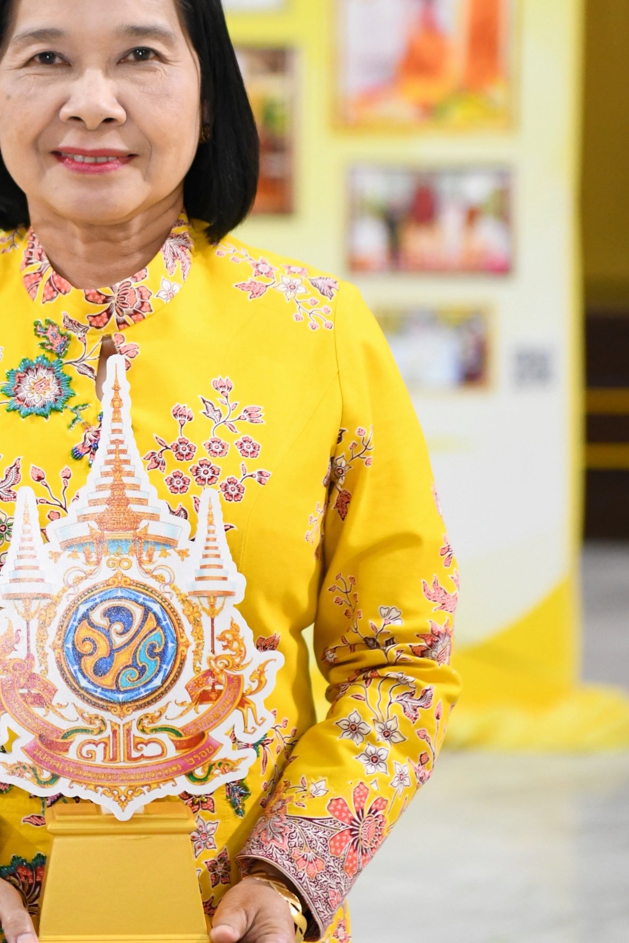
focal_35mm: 151
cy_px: 216
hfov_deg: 9.1
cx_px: 108
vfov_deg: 13.5
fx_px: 3957
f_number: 2.8
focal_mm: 70
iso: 1600
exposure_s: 1/200
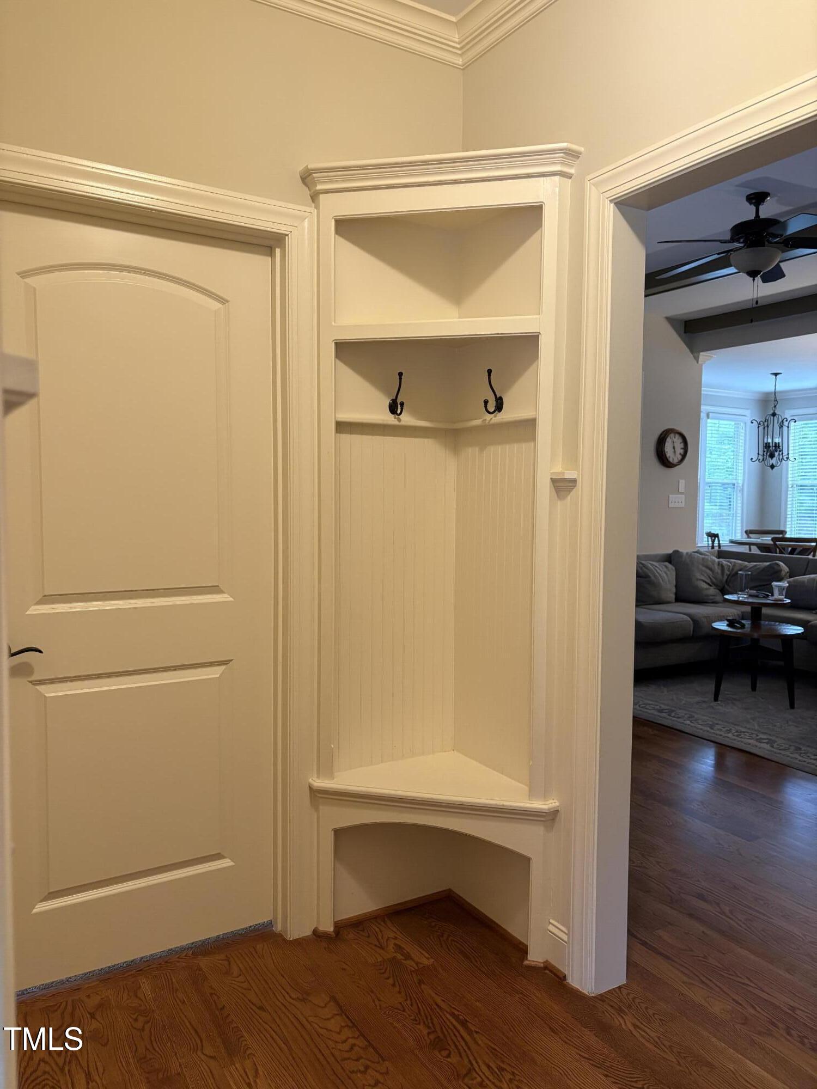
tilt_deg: -3.3
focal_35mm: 26
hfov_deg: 53.1
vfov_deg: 67.3
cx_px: 408
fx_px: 818
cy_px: 544
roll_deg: +0.0
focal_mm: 5.96
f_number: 1.6
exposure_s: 1/60
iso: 250
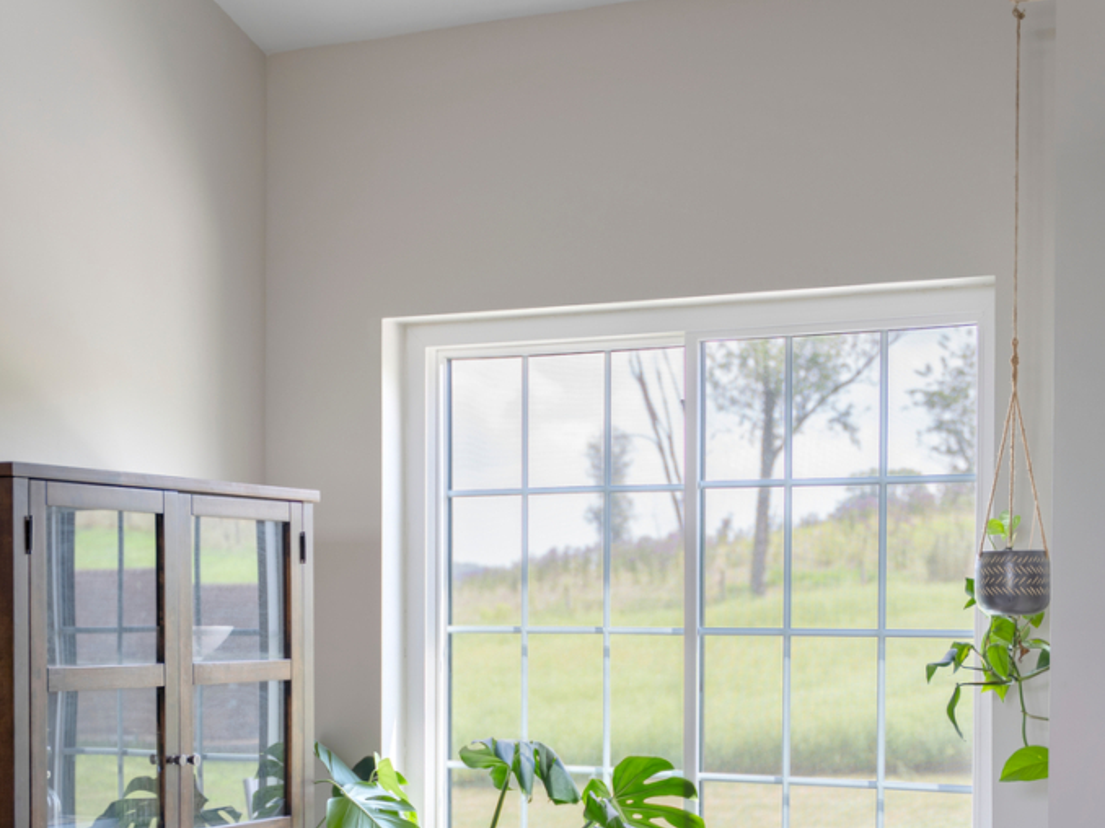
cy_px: 657
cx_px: 550
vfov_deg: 23.4
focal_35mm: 62
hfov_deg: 31.3
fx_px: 1970
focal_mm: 42.5
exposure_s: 1/125
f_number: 2.8
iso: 100
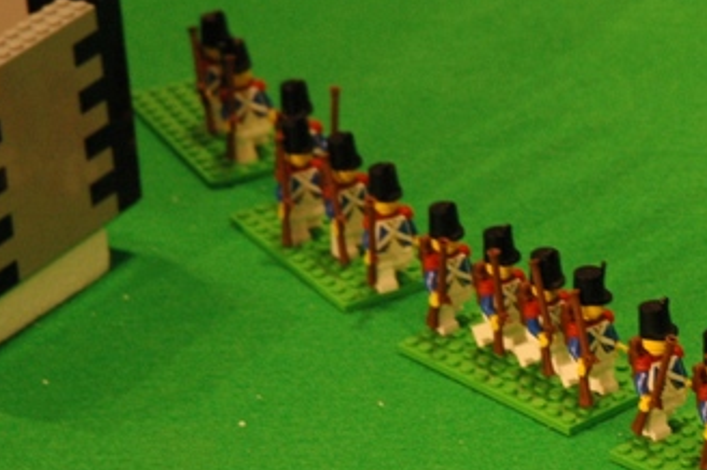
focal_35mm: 256
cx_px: 713
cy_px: 405
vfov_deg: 5.4
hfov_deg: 8.0
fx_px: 5022
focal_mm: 70
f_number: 4.5
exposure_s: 1/50
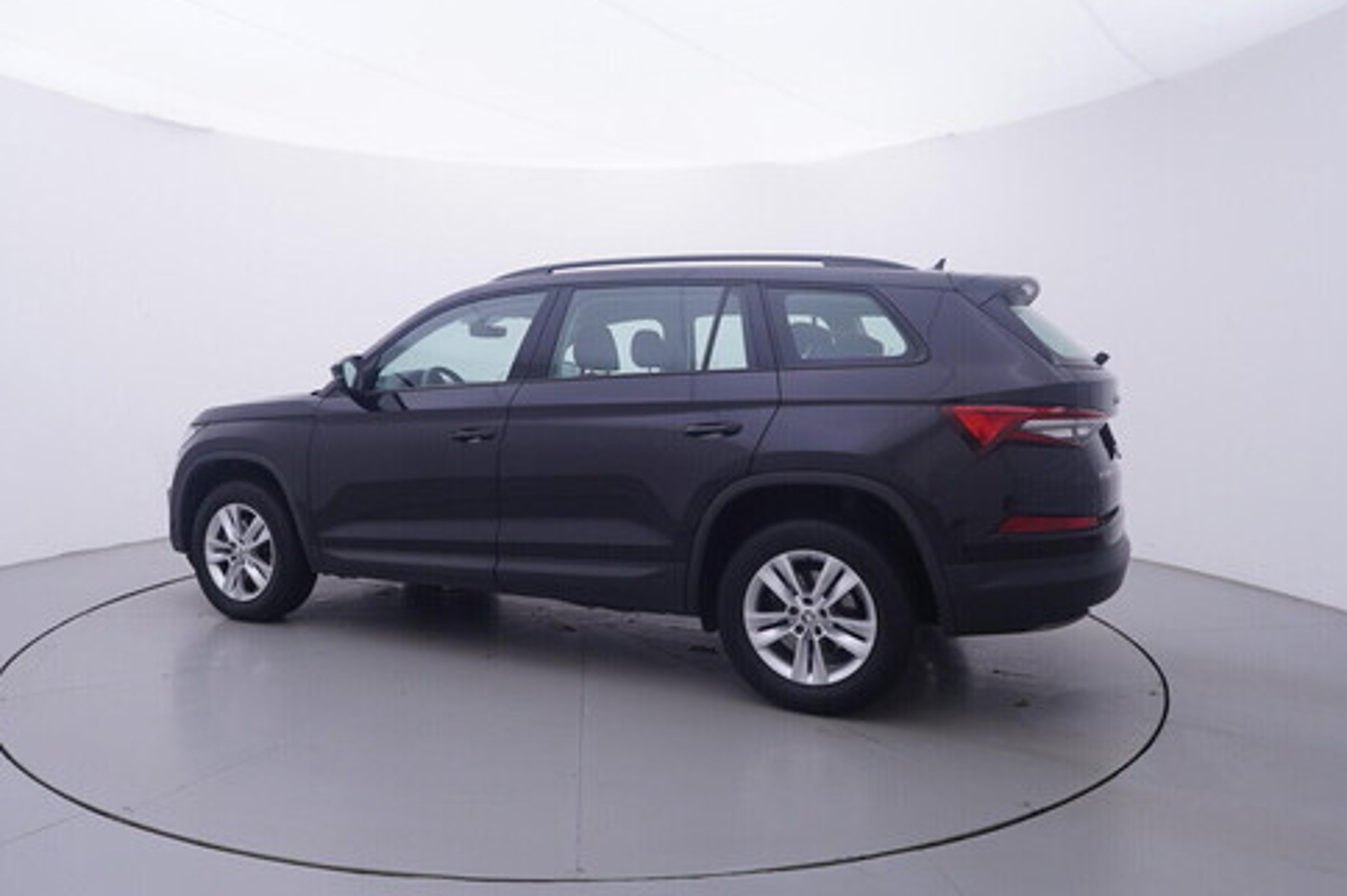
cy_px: 427
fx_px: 956
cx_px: 605
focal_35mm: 26
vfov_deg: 50.2
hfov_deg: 70.1
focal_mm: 15
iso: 200
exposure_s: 1/80
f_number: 5
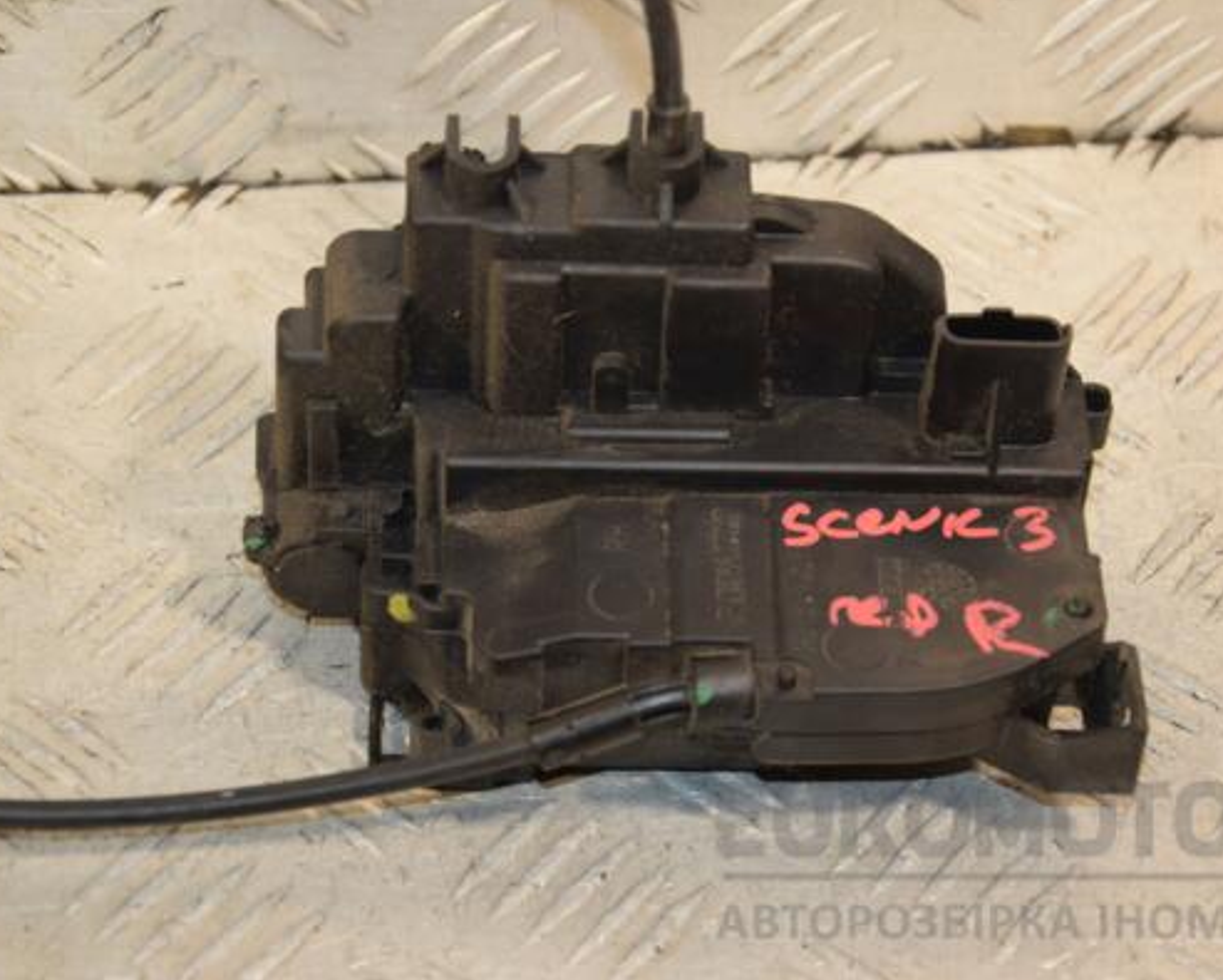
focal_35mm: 113
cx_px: 670
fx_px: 4093
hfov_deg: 17.0
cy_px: 489
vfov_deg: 13.7
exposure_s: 1/160
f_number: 5.3
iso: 800
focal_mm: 66
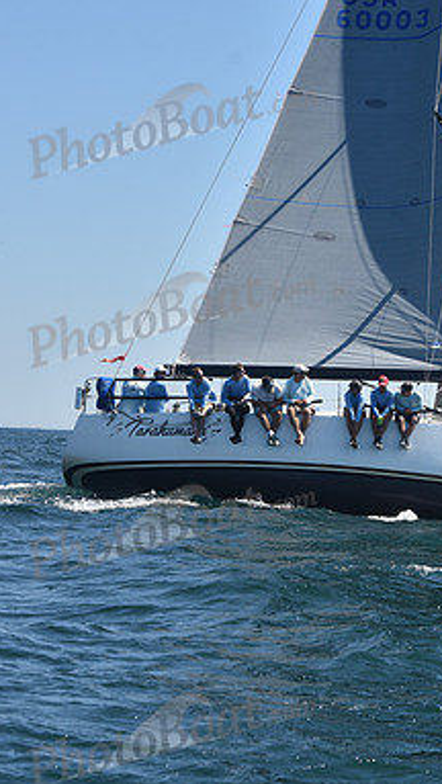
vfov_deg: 19.3
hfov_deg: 10.9
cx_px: 424
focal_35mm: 111
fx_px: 2308
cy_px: 392
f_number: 7.1
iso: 200
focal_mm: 70
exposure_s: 1/1000
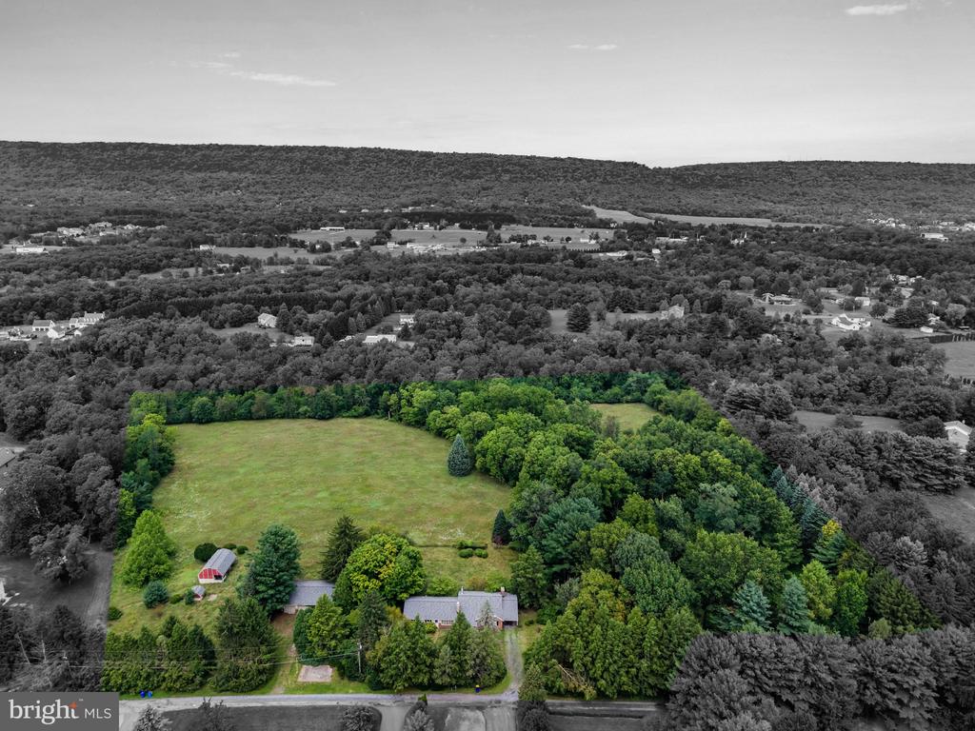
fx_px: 676
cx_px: 488
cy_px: 366
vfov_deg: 56.8
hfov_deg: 71.6
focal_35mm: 24
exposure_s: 1/1600
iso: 100
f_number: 1.8
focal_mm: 8.67
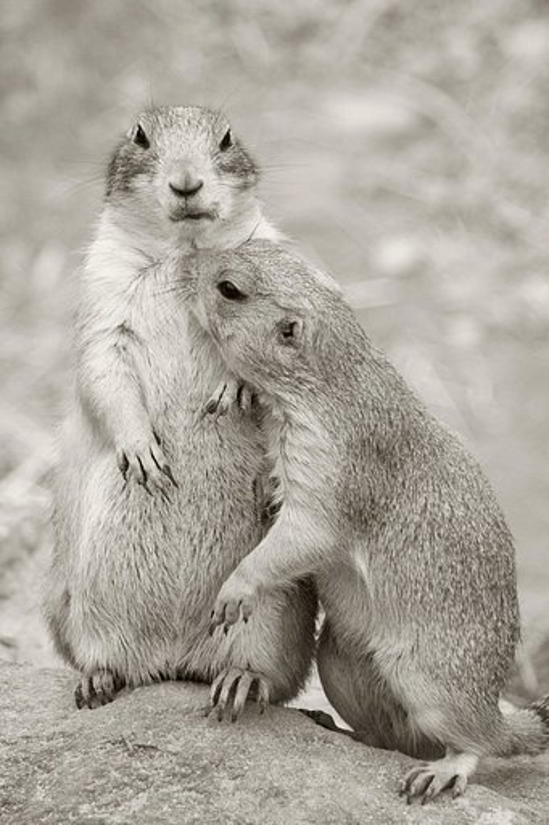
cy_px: 412
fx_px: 5150
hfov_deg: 6.1
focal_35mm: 225
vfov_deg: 9.2
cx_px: 274
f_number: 4.5
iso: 800
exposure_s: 1/1000
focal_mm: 150
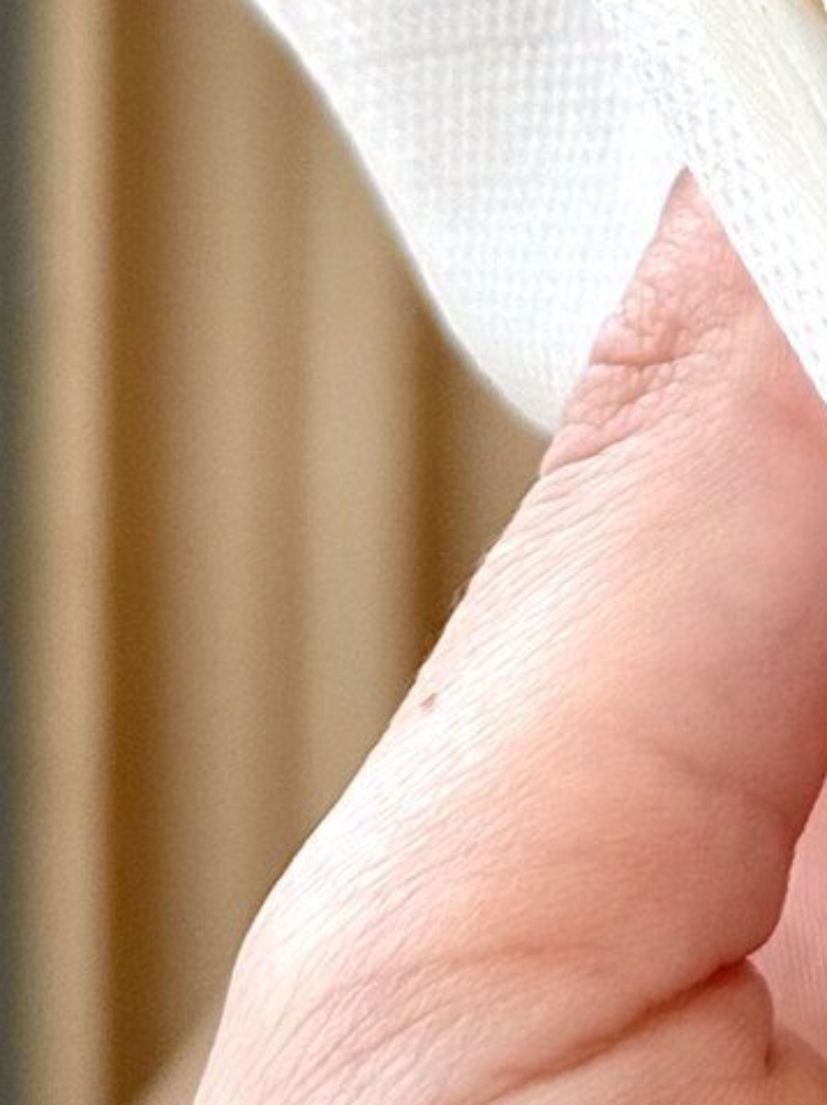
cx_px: 1444
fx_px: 6408
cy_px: -1043
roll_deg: -0.7
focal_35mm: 201
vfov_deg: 9.3
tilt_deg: -2.8
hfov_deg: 7.2
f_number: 1.78
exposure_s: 1/120
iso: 50
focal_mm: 6.86
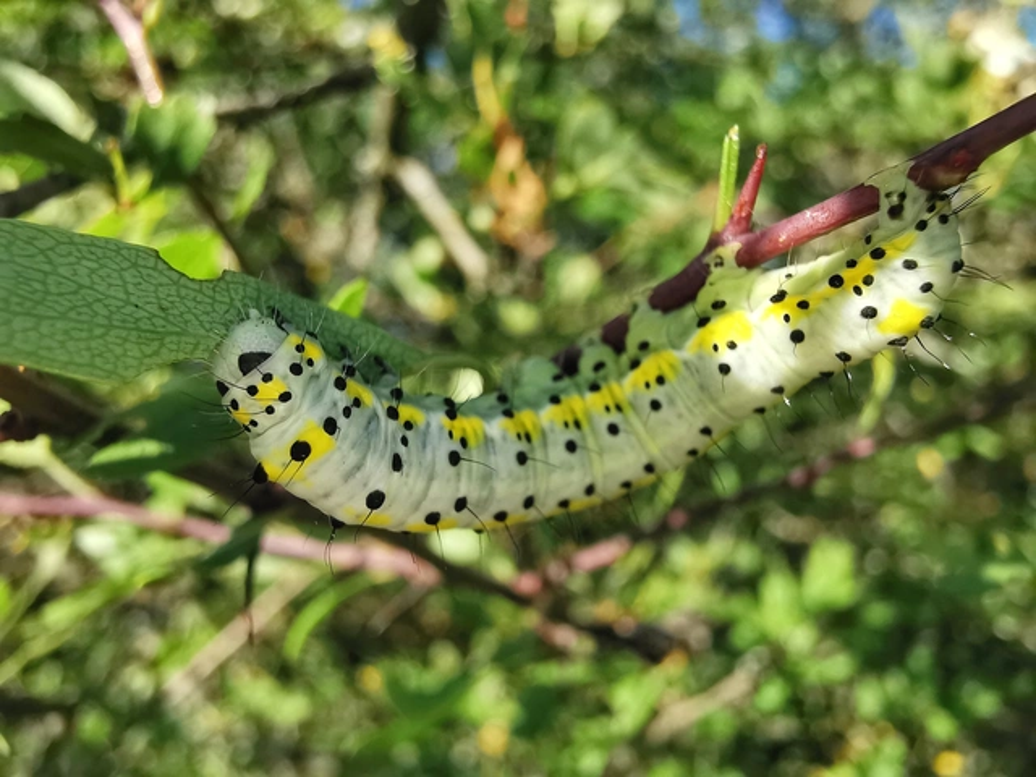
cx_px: 518
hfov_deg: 65.3
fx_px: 808
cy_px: 388
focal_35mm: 27
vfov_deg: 51.4
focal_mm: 2.35
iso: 50
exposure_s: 1/364
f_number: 2.2
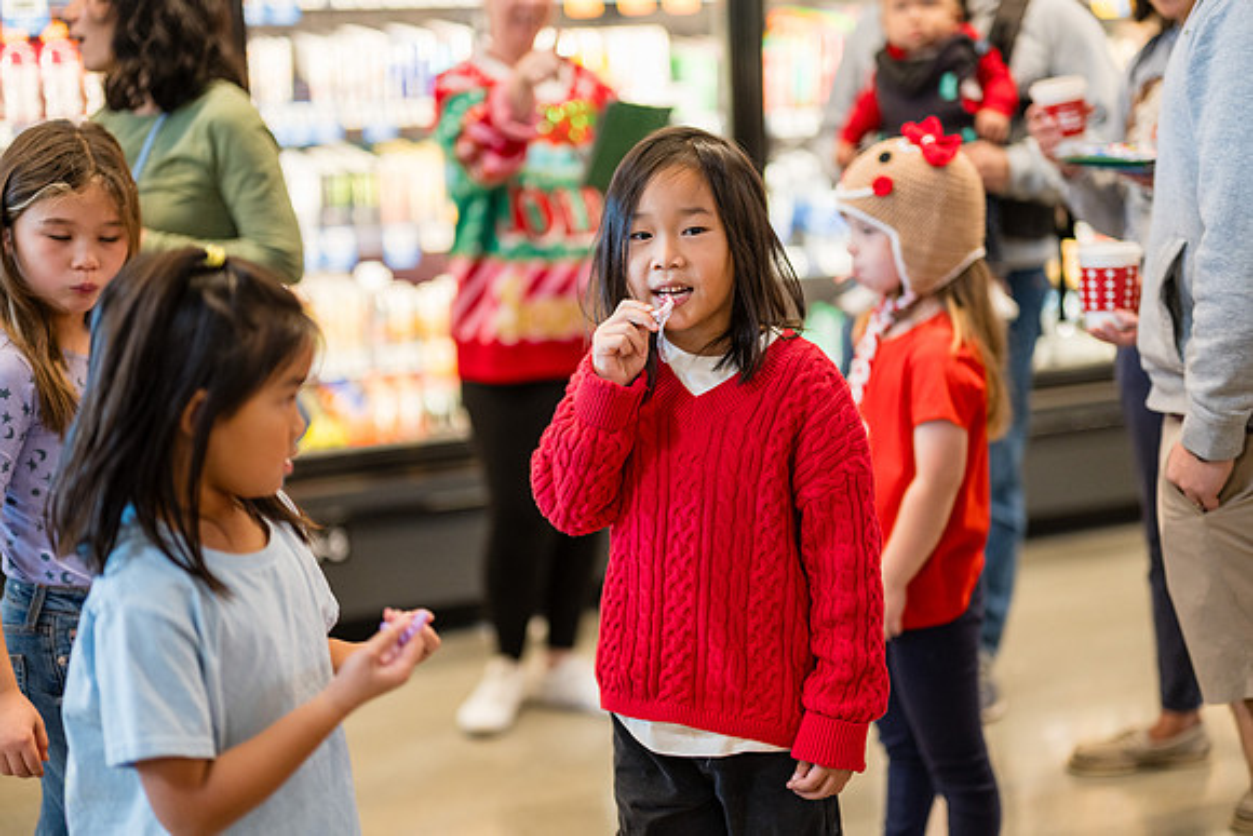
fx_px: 1741
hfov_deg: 39.6
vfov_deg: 27.0
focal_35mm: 50
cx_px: 626
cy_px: 418
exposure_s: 1/400
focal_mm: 50
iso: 800
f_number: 1.2
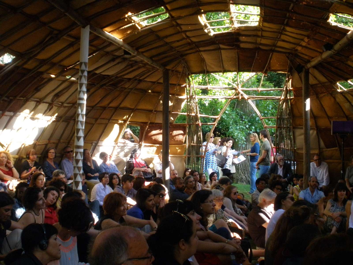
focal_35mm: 44
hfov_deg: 42.9
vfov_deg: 32.9
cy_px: 132
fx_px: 449
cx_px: 176
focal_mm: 7.7
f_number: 4
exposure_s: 1/100
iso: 320
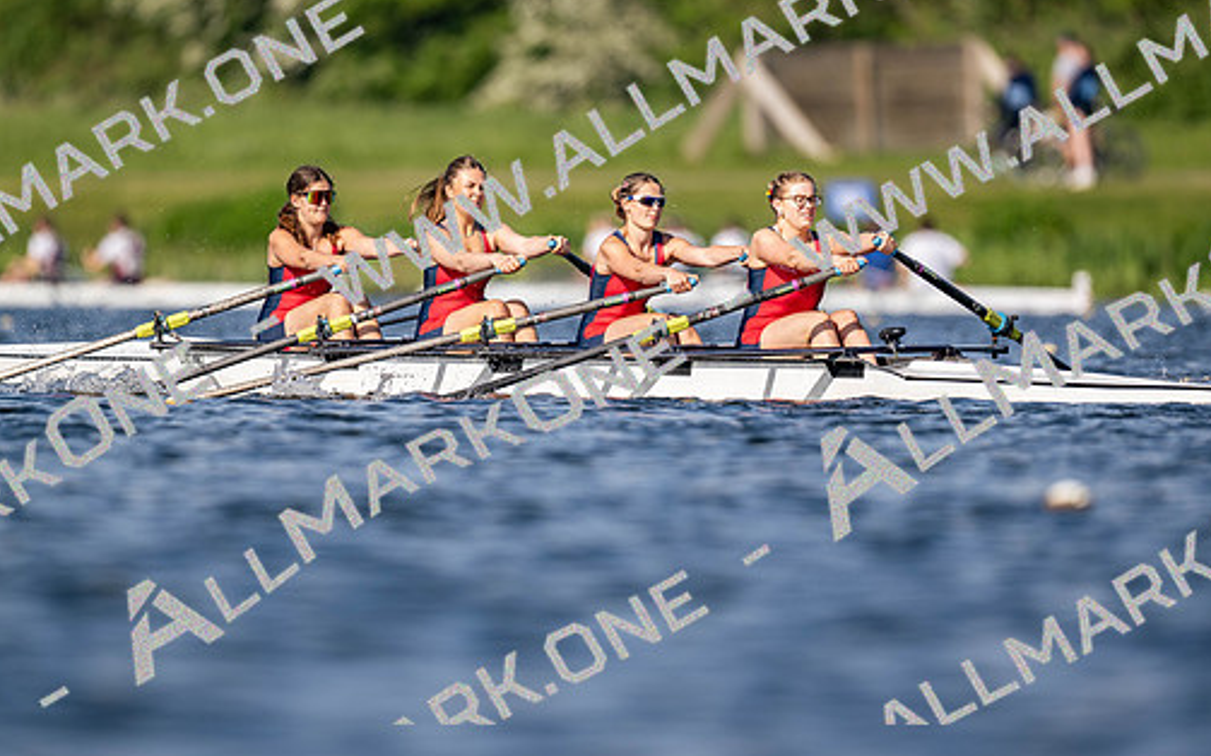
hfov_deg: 3.0
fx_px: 23260
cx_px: 614
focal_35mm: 705
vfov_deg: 1.9
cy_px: 313
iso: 200
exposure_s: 1/2500
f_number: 4
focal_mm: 600
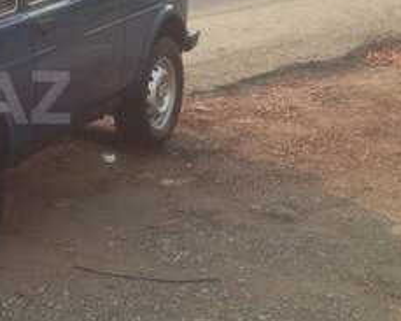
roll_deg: -3.5
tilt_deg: -9.8
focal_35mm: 93
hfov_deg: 19.2
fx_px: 1103
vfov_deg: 16.5
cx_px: -109
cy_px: 97
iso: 50
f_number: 2.4
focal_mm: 4.12
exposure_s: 1/484
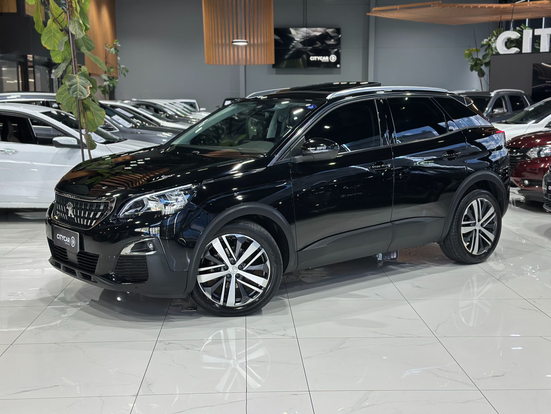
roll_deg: +0.1
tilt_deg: -8.6
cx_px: 276
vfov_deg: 30.3
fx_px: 764
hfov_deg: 39.7
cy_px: 207
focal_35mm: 48
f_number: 1.78
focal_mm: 6.86
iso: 200
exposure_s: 1/120
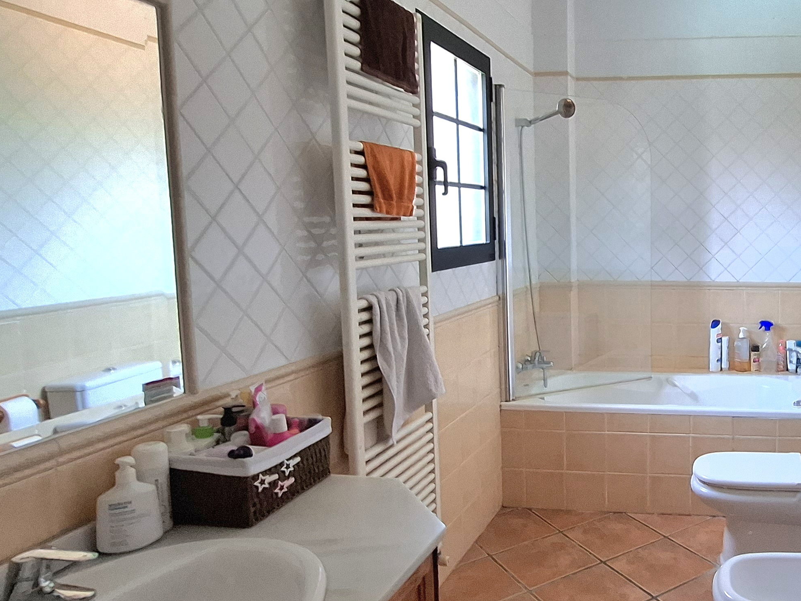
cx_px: 667
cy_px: 303
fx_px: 625
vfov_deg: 51.4
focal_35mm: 27
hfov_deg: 59.0
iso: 160
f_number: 2.2
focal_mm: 1.74
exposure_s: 1/30
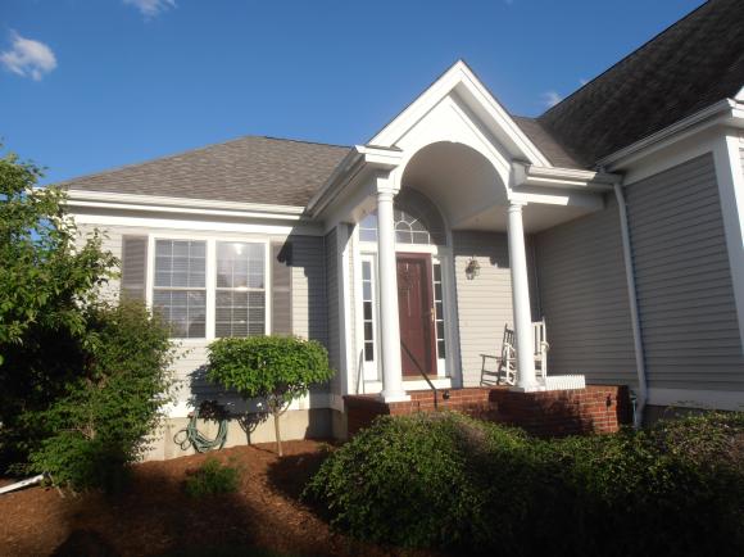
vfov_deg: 56.7
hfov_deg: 71.6
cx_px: 372
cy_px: 278
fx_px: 515
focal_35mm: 24
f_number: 3
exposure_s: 1/1250
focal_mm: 4.2
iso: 80
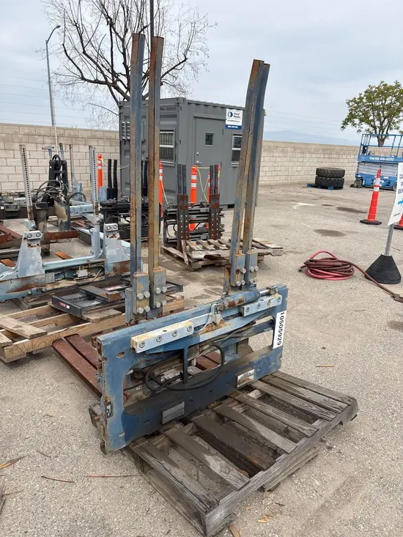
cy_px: 268
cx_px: 202
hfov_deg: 53.1
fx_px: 403
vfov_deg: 67.3
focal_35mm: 26
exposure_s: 1/2857
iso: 50
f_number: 1.6
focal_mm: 5.96
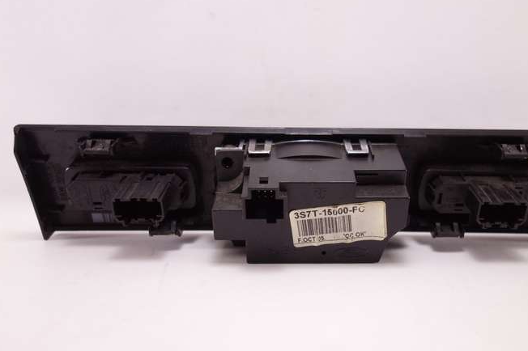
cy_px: 189
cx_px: 307
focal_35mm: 33
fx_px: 484
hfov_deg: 57.0
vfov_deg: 39.9
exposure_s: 1/100
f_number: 2.2
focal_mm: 10.4
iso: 125
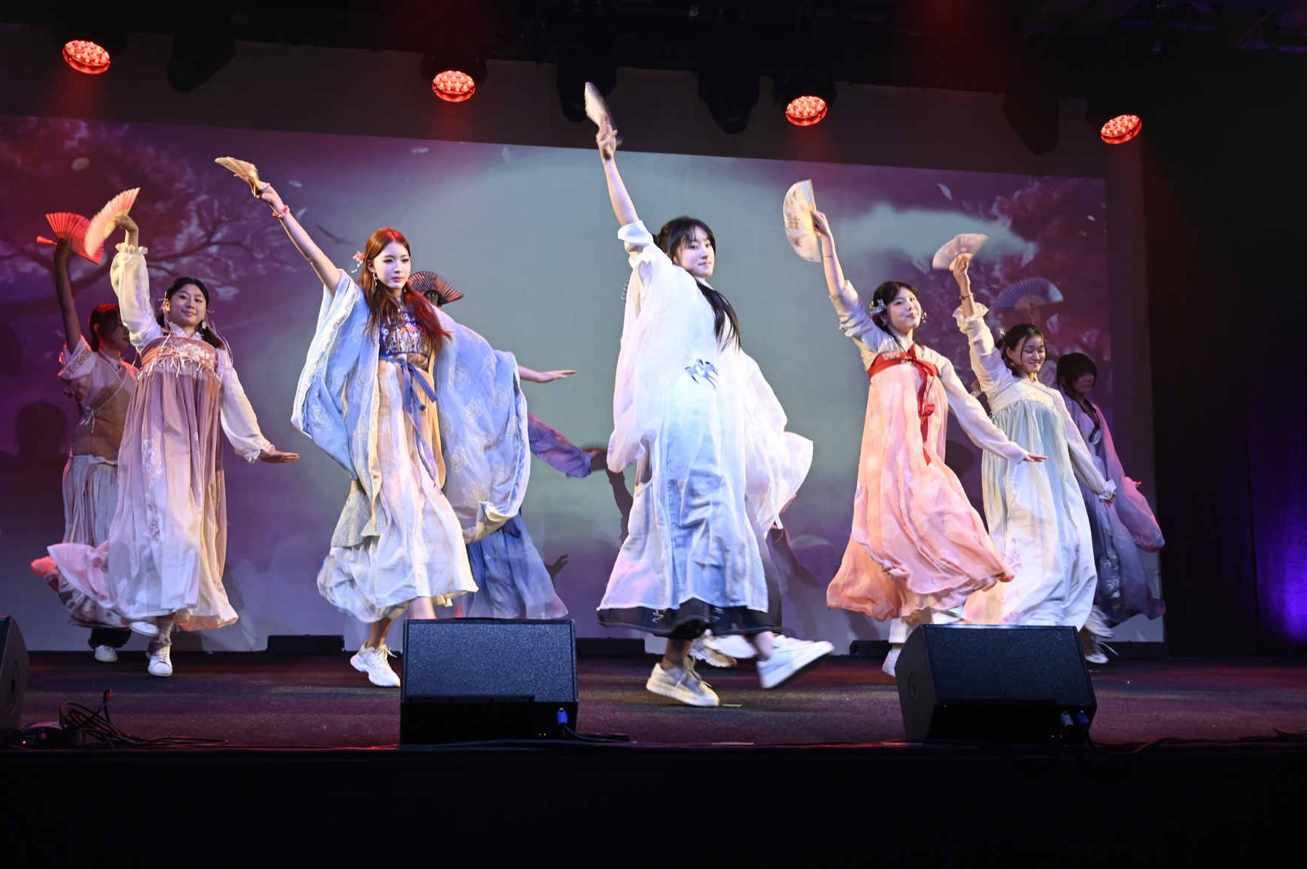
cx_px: 657
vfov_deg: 37.3
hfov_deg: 53.8
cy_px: 437
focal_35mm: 36
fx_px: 1288
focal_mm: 34.5
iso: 2200
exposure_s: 1/125
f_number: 4
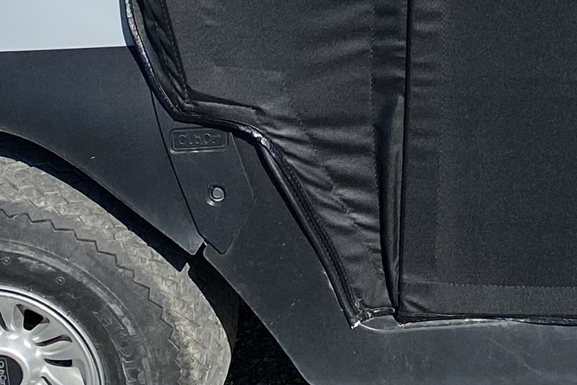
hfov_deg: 15.4
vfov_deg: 10.2
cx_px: 771
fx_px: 2020
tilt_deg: -12.5
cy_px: -336
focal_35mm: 126
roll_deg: +0.9
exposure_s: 1/5236
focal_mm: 4.25
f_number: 1.8
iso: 32
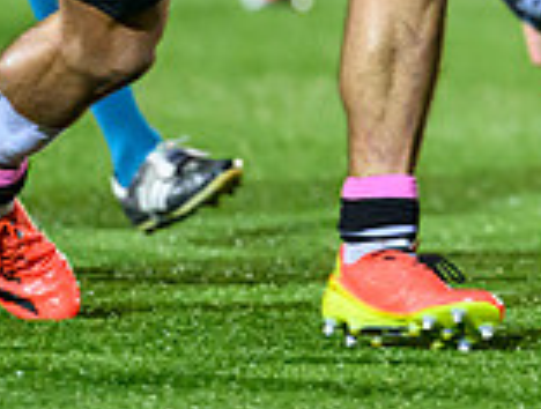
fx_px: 25255
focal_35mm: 1611
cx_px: 1007
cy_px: -224
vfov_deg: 0.9
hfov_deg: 1.2
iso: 8000
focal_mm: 400
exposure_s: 1/1250
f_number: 3.2
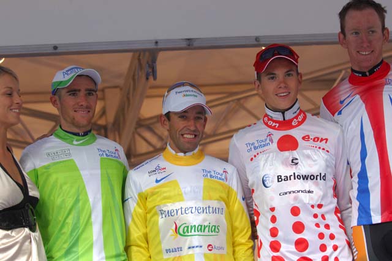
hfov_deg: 16.7
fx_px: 1338
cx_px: 196
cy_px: 130
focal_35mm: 123
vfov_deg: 11.1
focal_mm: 82
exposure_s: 1/320
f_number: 3
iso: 640
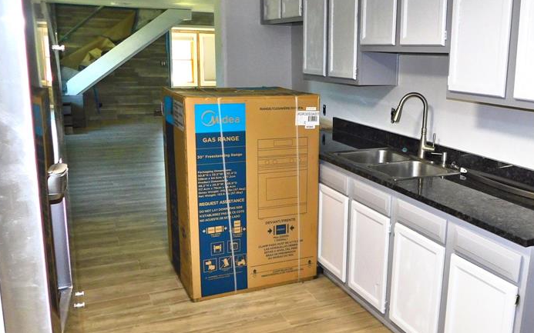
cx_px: 348
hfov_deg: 53.2
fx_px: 524
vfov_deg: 35.3
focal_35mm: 36
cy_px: 176
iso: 200
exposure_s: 1/30
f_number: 3
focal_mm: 4
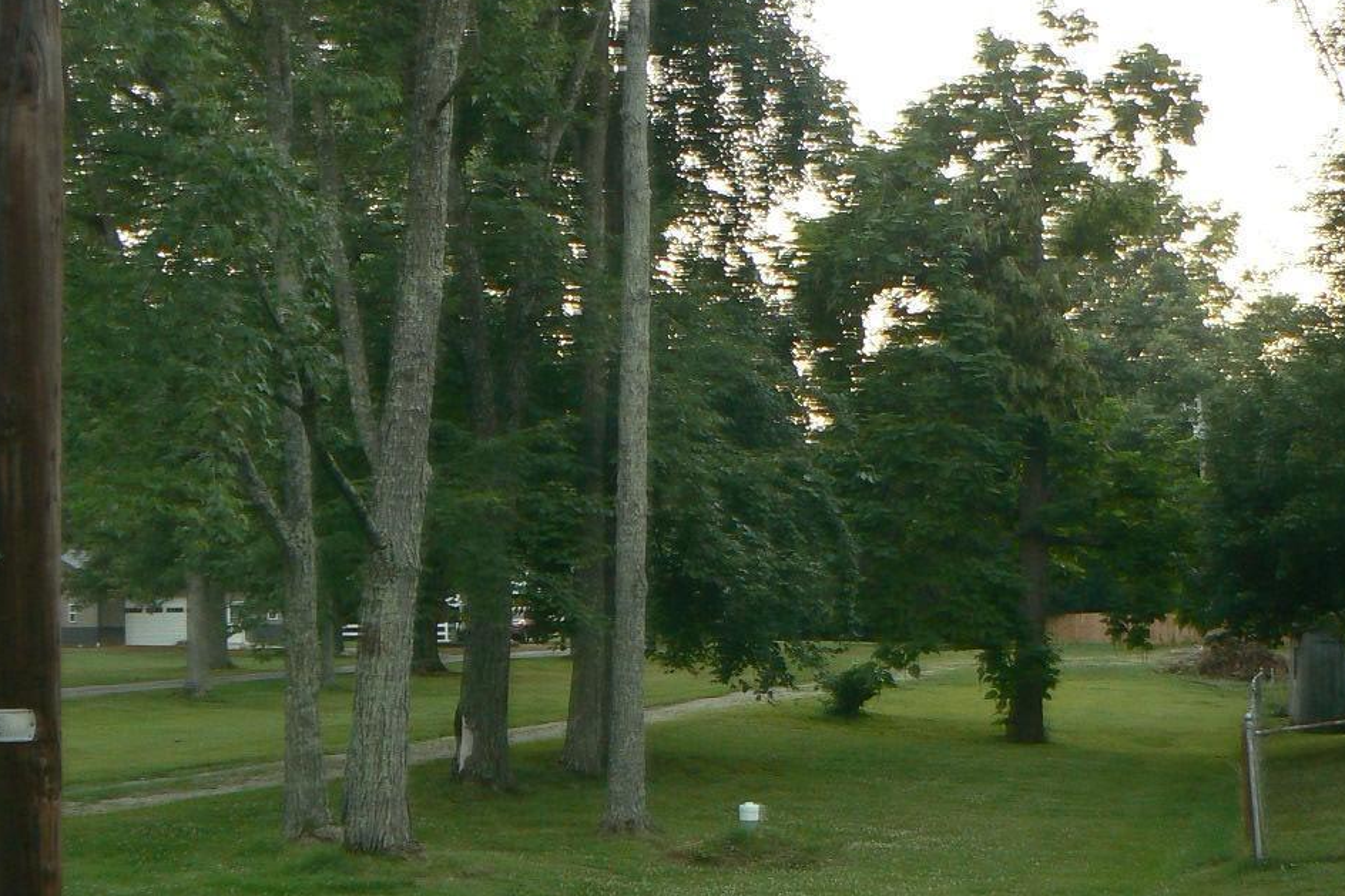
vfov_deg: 24.4
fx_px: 2054
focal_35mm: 55
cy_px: 645
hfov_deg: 36.3
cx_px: 677
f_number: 2.8
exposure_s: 1/15
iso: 100
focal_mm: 6
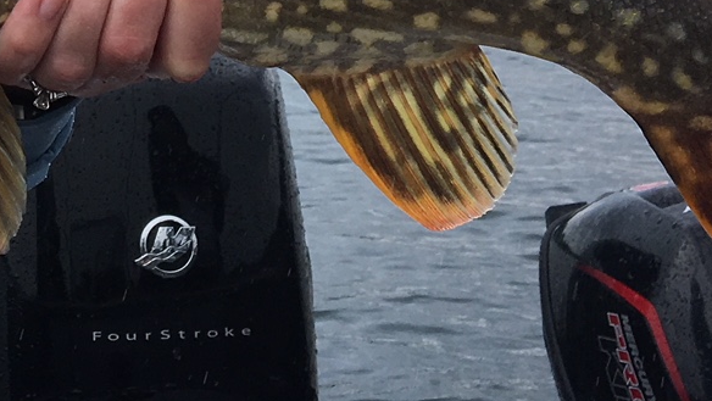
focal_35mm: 109
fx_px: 2059
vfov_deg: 10.5
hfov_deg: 18.7
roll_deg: -0.1
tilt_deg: +4.5
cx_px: -122
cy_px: -291
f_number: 2.2
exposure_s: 1/699
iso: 25
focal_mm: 4.15
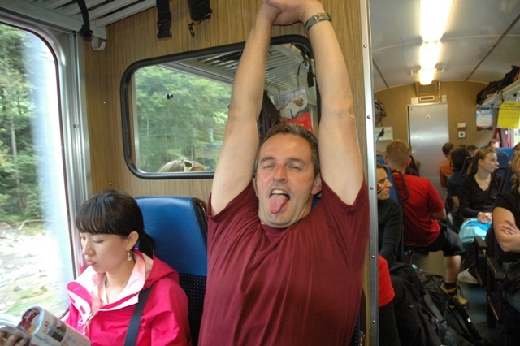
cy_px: 173
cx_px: 260
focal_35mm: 27
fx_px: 390
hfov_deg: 67.4
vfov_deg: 47.9
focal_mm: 18
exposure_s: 1/125
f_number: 4.5
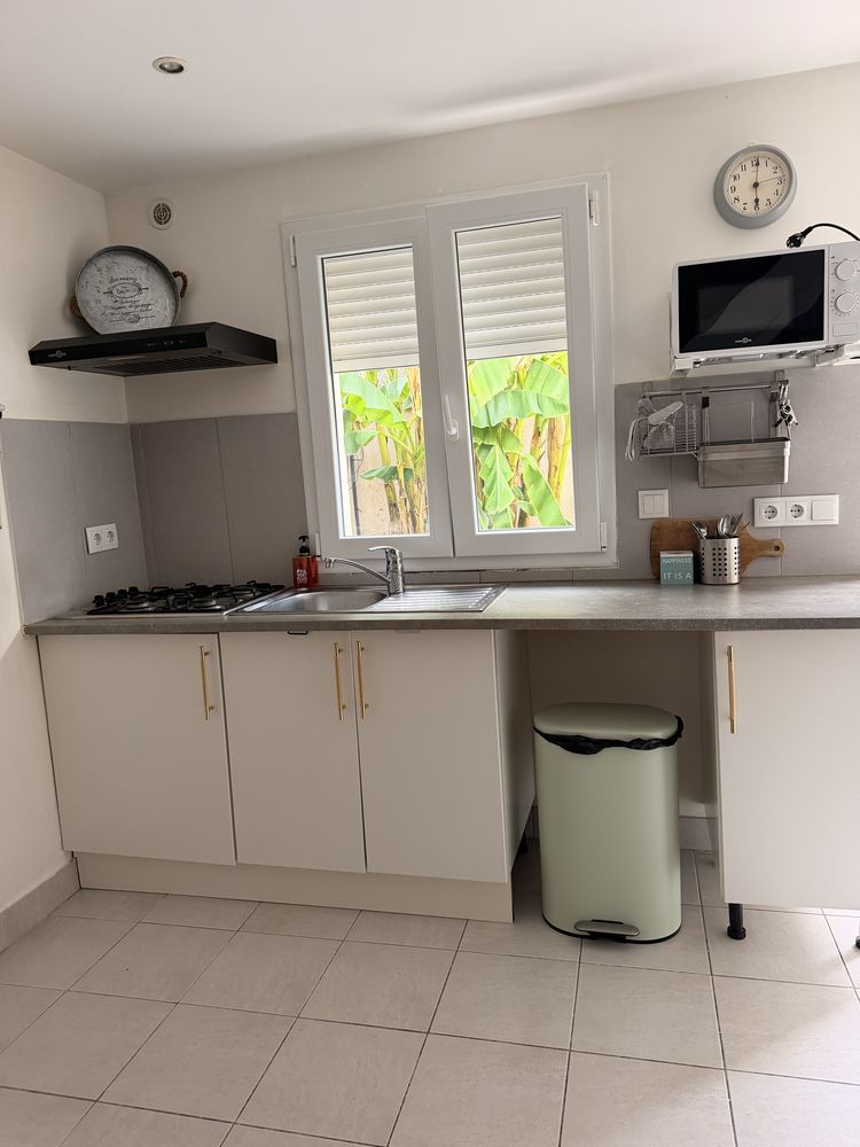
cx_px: 430
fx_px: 795
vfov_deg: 71.6
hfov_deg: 56.8
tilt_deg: -7.1
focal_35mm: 24
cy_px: 574
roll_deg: +4.1
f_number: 1.78
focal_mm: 6.76
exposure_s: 1/60
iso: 250
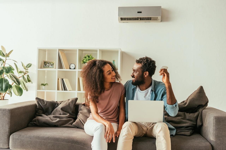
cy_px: 75
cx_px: 113
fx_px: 239
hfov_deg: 50.7
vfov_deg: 35.1
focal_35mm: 38
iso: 400
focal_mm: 38
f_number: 3.5
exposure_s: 1/200
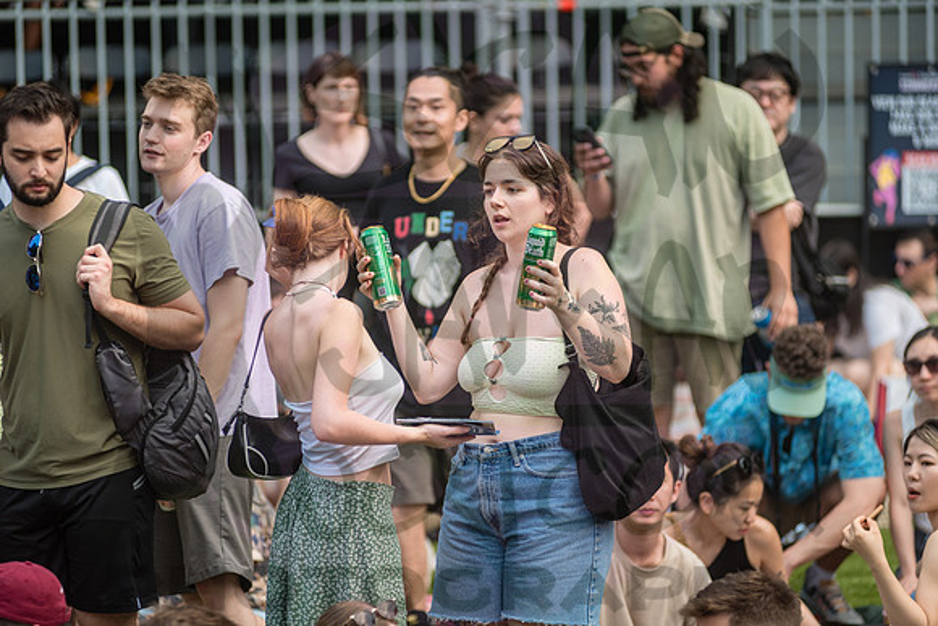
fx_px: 5212
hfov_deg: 10.3
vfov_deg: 6.9
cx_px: 469
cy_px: 313
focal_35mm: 200
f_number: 3.2
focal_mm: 200
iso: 400
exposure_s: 1/500
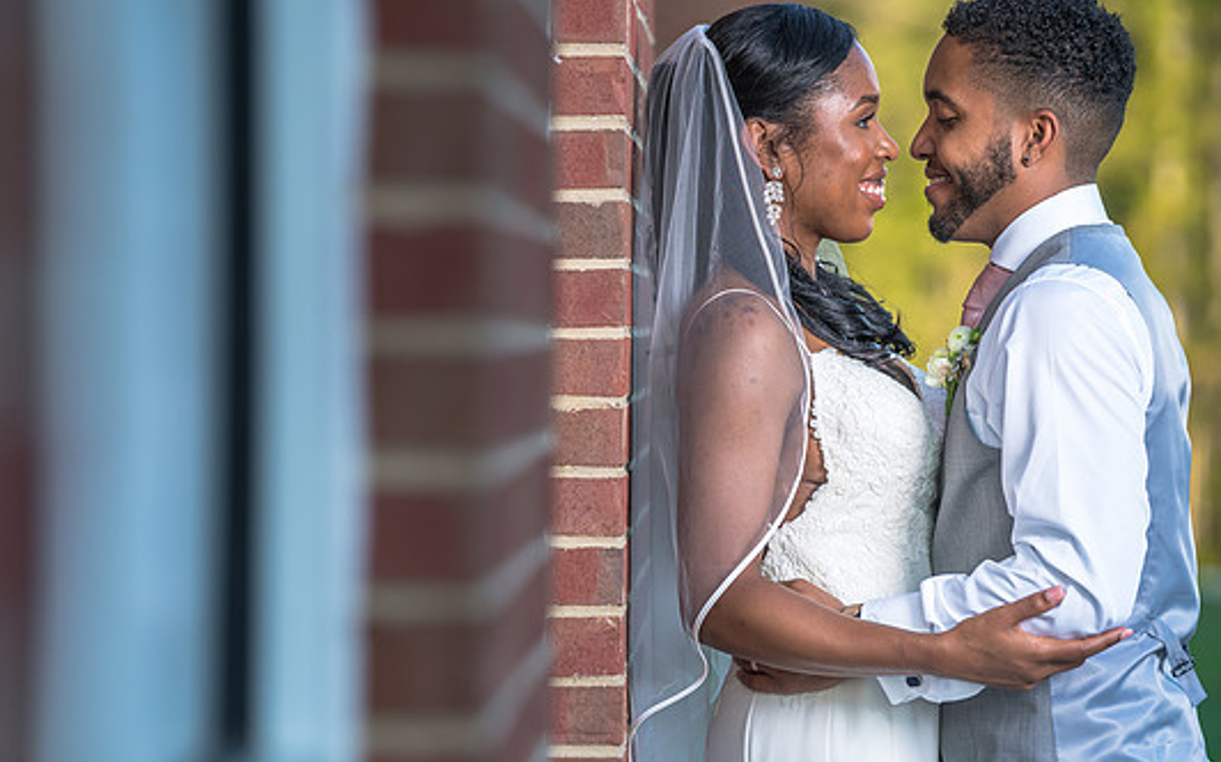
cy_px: 391
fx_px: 6619
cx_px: 606
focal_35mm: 199
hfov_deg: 10.5
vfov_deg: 6.6
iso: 100
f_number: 4
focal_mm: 179
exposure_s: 1/250
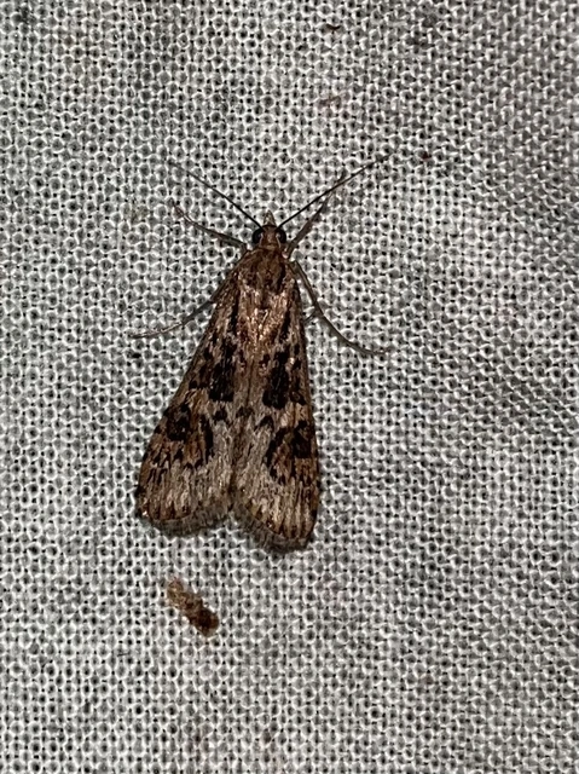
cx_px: 290
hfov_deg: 53.0
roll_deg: +6.6
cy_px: 387
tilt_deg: -18.8
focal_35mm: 26
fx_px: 581
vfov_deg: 67.3
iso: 32
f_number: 1.6
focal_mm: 5.1
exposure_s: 1/1372
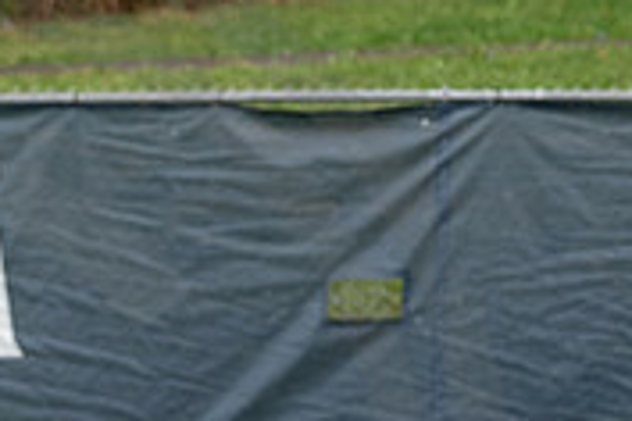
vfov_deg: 1.1
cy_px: 380
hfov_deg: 1.6
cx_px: -6
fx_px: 22136
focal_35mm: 1261
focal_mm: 200
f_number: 4
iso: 320
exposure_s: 1/1000
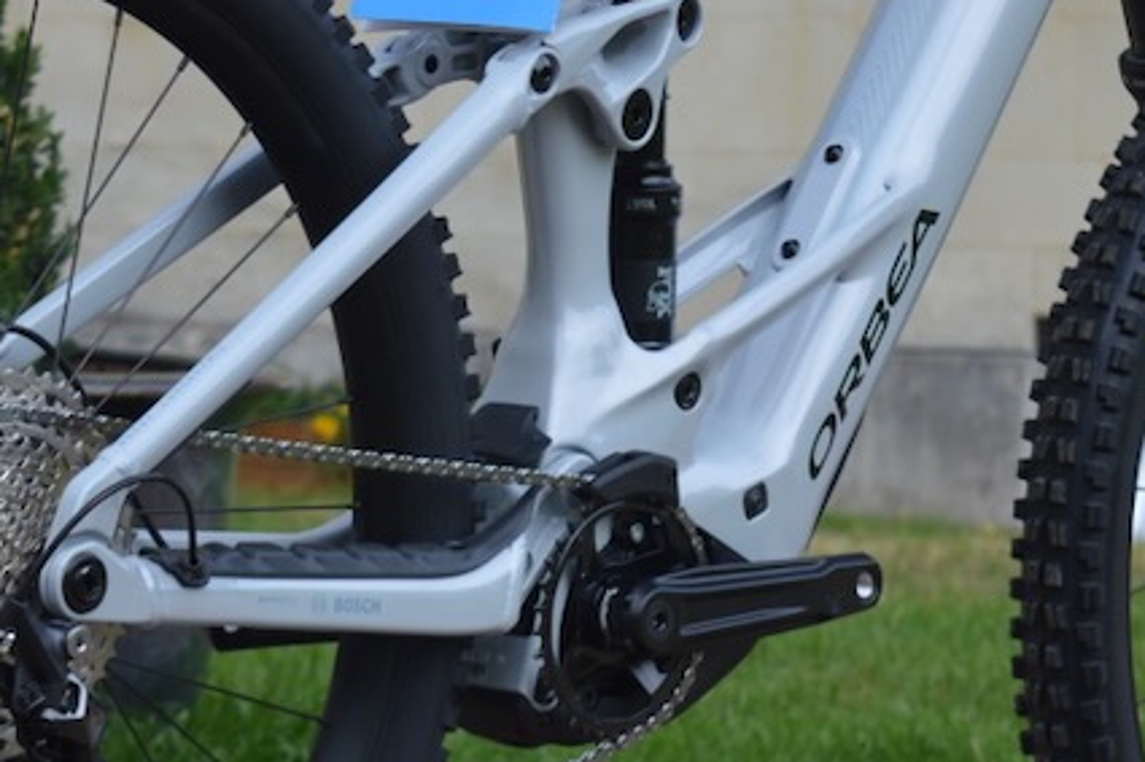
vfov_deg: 6.1
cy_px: 275
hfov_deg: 9.1
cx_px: 582
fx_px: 7185
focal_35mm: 226
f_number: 5.6
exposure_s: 1/125
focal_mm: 50
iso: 125
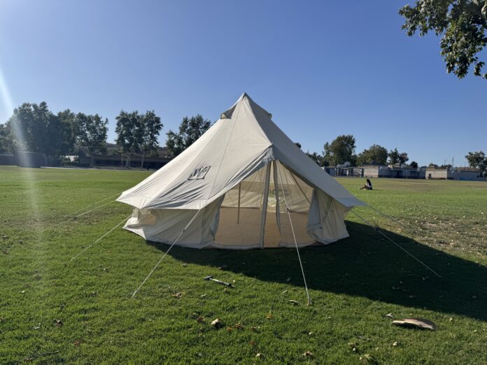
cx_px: 244
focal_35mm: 24
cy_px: 182
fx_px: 338
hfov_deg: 71.6
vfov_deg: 56.8
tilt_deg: -2.0
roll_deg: -2.4
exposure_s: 1/10417
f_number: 1.78
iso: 80
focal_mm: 6.76
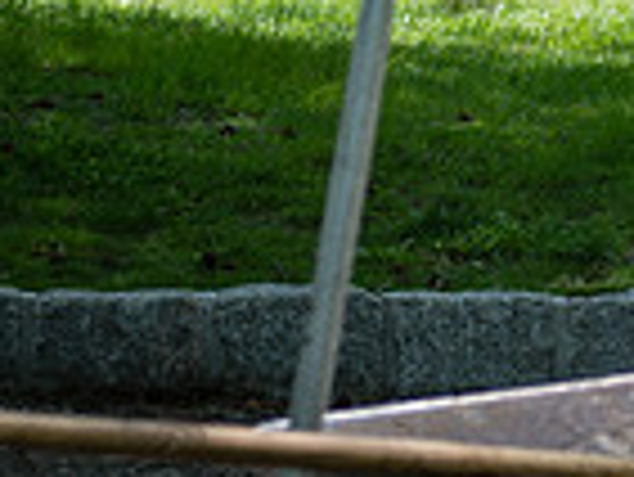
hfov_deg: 6.2
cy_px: -281
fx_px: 5793
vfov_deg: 4.7
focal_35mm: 316
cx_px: 1048
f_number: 3.5
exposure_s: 1/500
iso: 100
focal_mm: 80
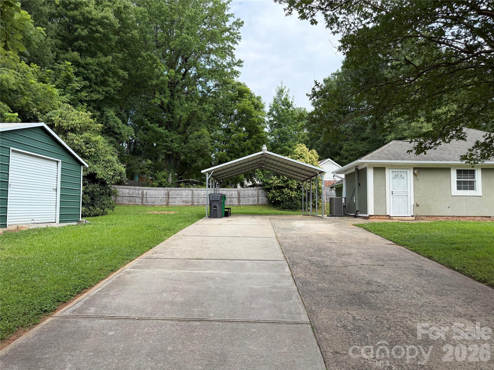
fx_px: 343
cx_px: 247
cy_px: 185
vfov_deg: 56.8
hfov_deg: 71.6
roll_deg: -1.8
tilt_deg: +5.7
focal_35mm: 24
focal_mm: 6.76
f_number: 1.78
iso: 100
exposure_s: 1/2232
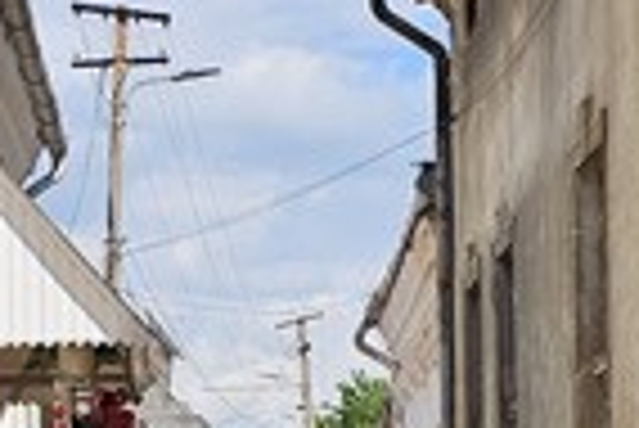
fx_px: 2790
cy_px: 640
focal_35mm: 157
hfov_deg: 12.9
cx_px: 34
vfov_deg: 8.6
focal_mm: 6.3
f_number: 1.7
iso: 12
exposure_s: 1/922
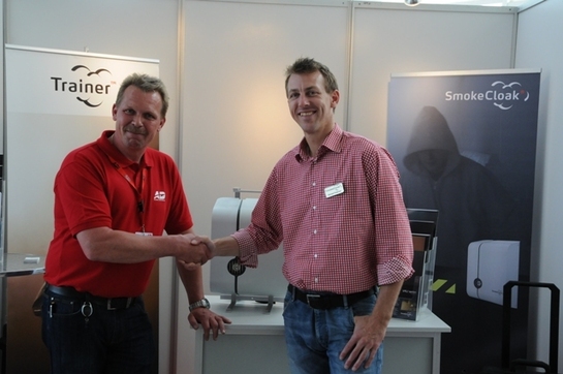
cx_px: 282
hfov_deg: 38.9
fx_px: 797
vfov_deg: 26.4
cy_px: 187
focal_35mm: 51
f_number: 7.1
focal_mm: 34
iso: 1000
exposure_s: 1/200
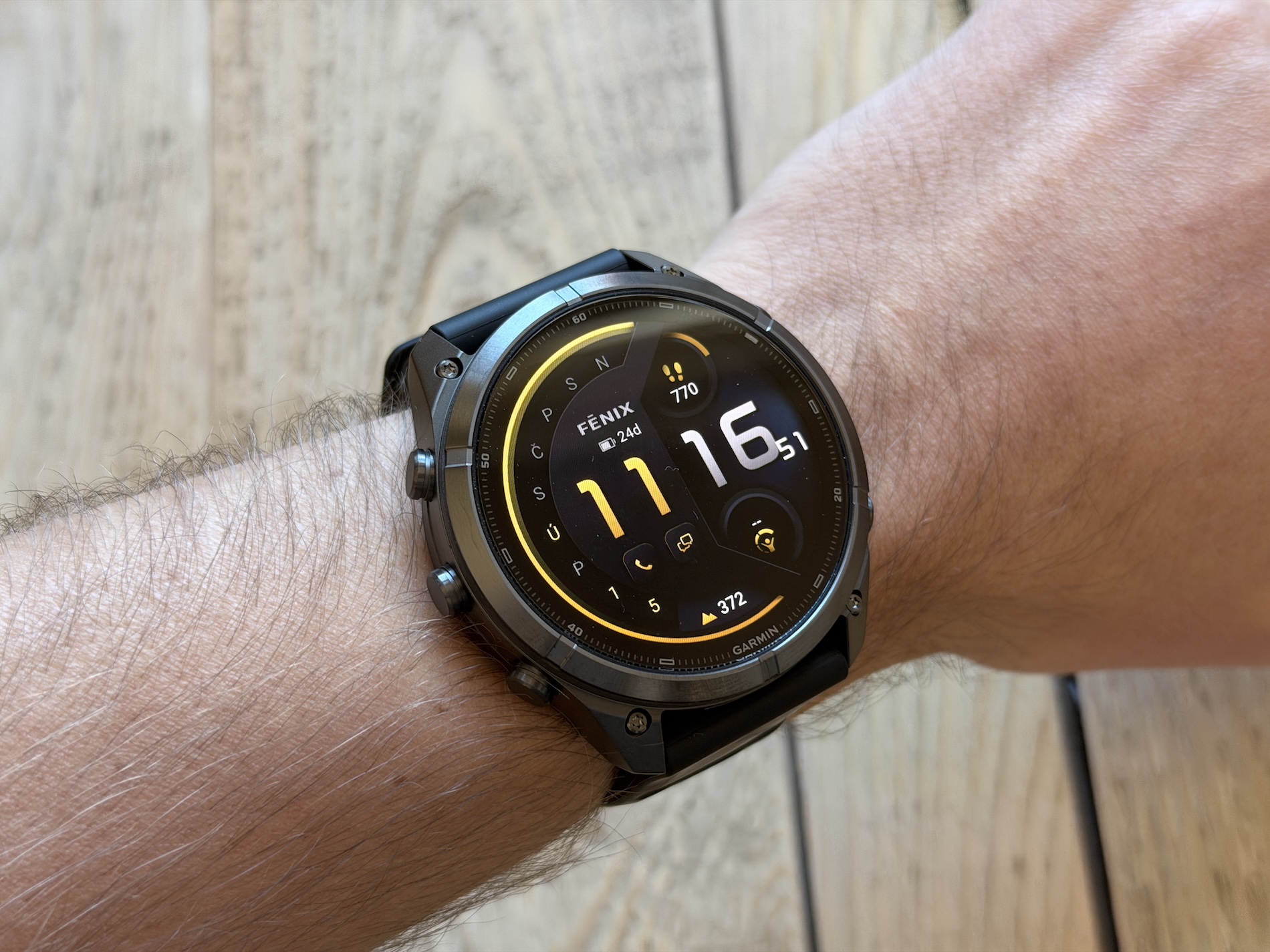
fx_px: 1761
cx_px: 635
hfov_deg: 39.7
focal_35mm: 48
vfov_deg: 30.3
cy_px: 476
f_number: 1.78
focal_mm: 6.76
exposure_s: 1/60
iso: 125
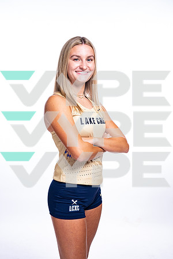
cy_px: 130
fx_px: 360
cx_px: 86
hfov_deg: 27.0
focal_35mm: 50
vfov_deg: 39.6
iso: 400
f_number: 5.6
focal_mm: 50
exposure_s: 1/250
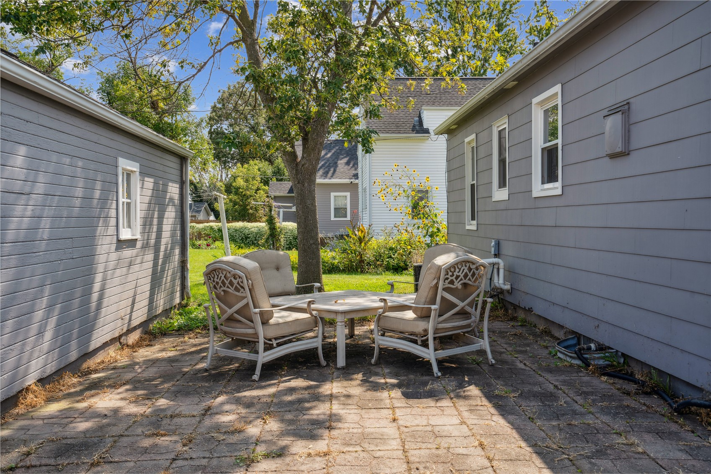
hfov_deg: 54.4
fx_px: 691
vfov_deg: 37.8
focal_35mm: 35
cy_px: 237
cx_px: 356
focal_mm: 35
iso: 400
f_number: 9
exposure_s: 1/400
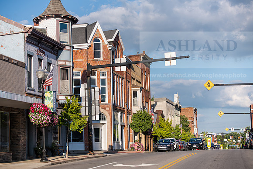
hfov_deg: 28.8
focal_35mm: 70
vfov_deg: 19.5
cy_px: 84
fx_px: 492
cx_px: 126
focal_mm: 70
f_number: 4
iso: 80
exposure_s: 1/500
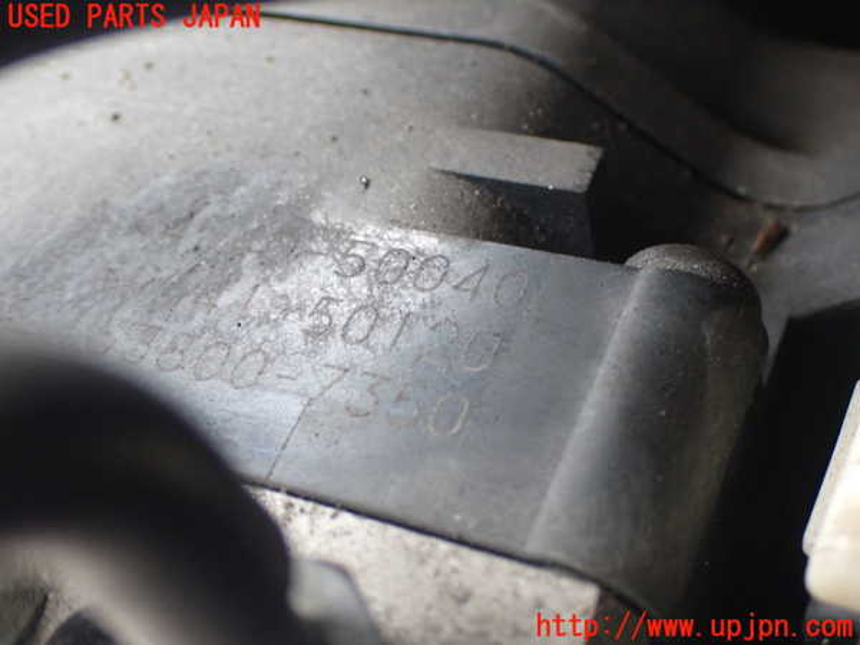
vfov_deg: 27.0
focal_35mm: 54
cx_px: 430
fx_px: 1342
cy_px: 322
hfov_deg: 35.5
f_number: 3.3
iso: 800
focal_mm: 9.65
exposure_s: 1/60
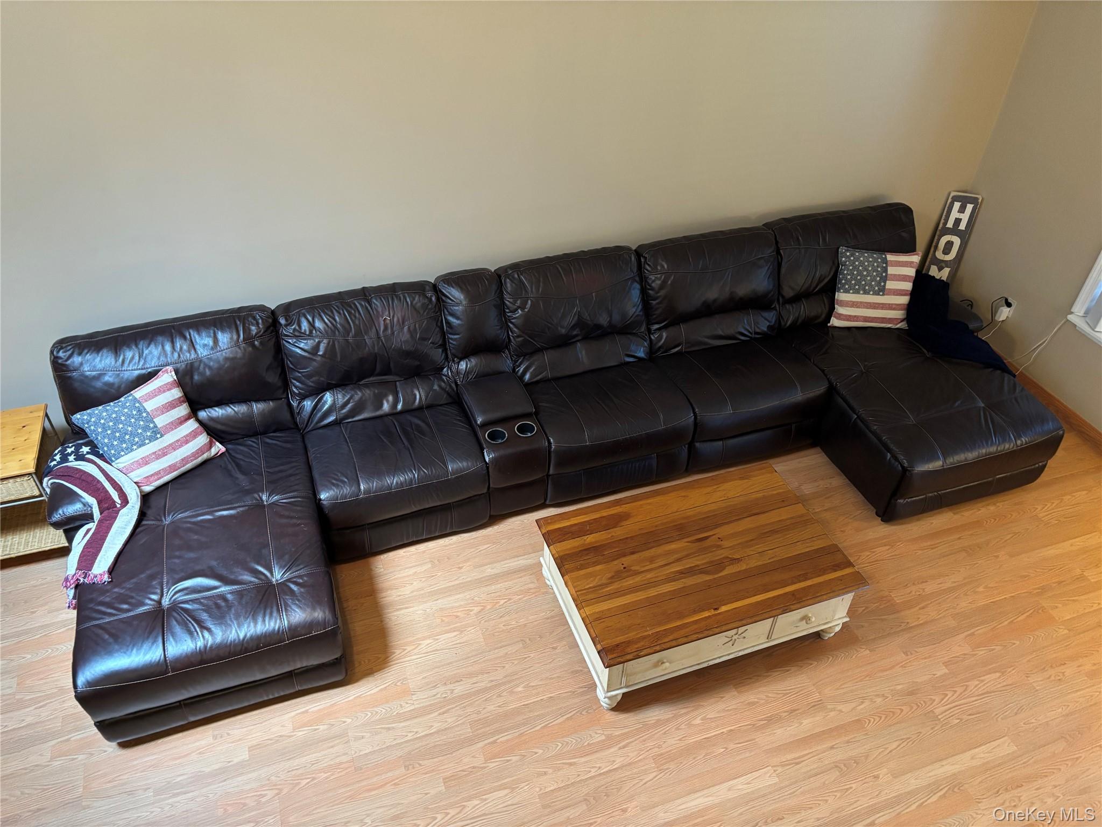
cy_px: 414
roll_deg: -0.9
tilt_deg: -41.0
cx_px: 551
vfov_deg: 53.1
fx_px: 828
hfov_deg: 67.3
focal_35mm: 26
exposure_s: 1/60
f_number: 1.6
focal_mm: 5.96
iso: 500
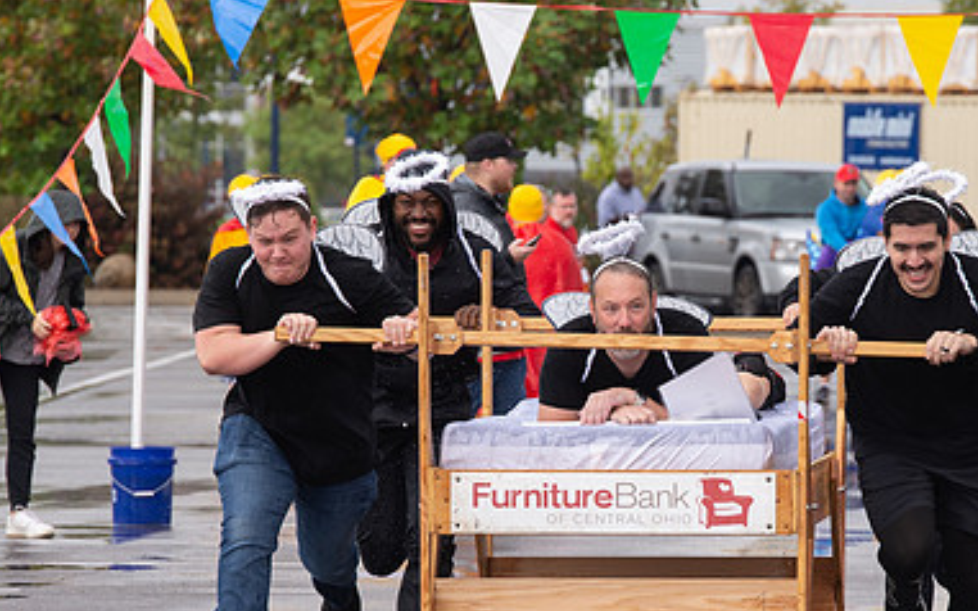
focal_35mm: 400
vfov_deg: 3.3
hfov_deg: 5.3
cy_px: 508
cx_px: 648
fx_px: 10660
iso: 400
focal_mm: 200
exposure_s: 1/400
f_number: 7.1
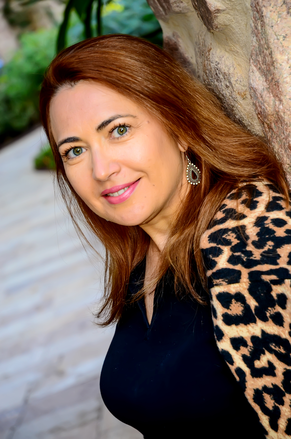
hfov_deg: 13.0
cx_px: 146
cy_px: 220
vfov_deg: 19.5
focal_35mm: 105
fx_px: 1279
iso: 500
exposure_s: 1/125
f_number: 4.5
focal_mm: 70
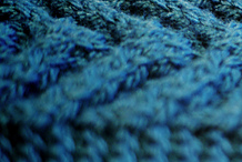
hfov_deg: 11.8
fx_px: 1158
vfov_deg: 8.0
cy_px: 66
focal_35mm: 172
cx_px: 266
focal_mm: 50
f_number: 2
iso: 400
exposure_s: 1/10
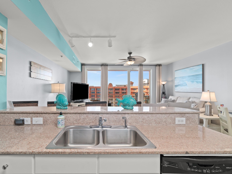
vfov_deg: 74.7
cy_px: 89
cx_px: 100
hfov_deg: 90.5
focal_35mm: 17
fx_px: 114
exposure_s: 1/13
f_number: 8
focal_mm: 10
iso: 800
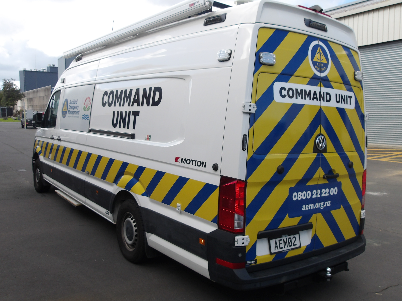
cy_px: 148
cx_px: 208
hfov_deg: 60.0
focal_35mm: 30
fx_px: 348
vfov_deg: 46.8
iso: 113
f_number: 10.4
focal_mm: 4.9
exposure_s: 1/60
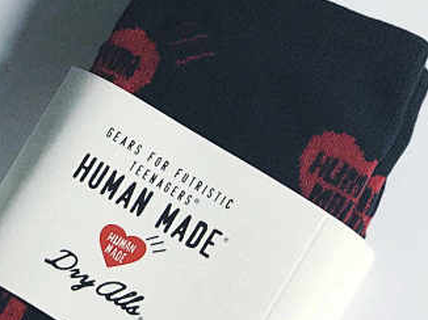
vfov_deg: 7.8
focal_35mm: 189
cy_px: 131
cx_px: -8
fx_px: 2335
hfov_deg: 10.4
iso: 20
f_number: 2.8
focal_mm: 6.6
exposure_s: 1/100
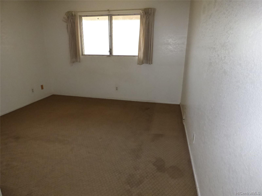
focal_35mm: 20
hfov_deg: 81.7
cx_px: 131
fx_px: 151
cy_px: 98
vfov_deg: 66.0
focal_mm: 3.58
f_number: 2.8
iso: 800
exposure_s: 1/250
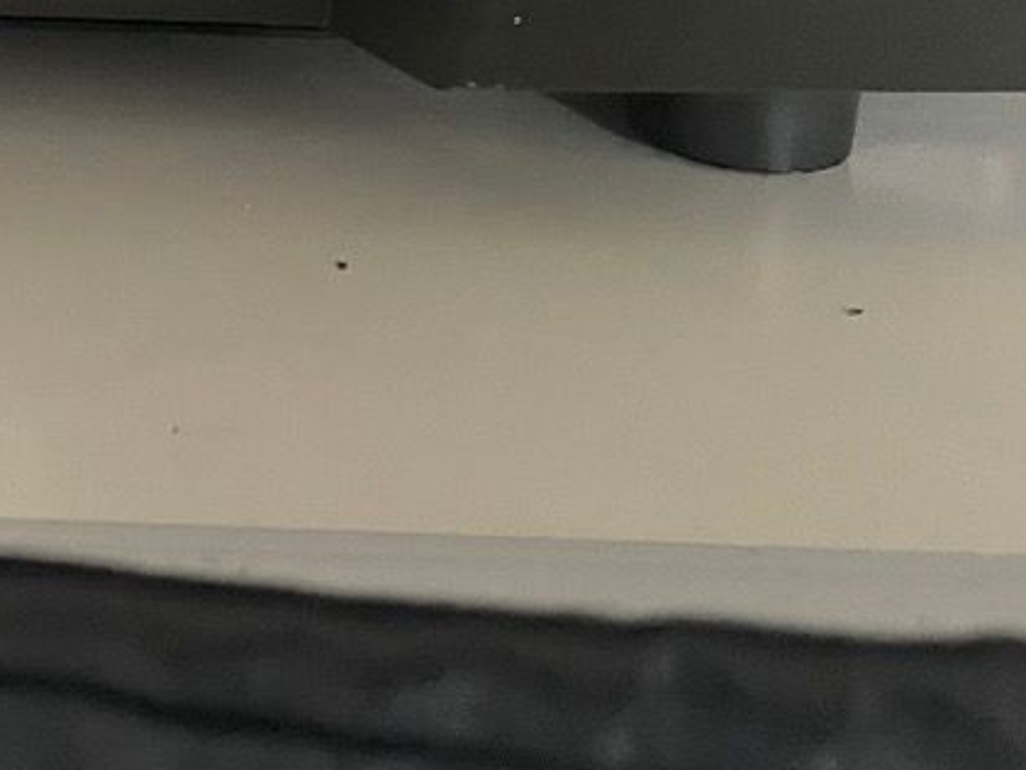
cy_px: -341
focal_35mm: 79
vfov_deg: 17.1
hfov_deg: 22.7
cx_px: -207
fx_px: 2342
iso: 1000
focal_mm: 4.2
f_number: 1.6
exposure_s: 1/30
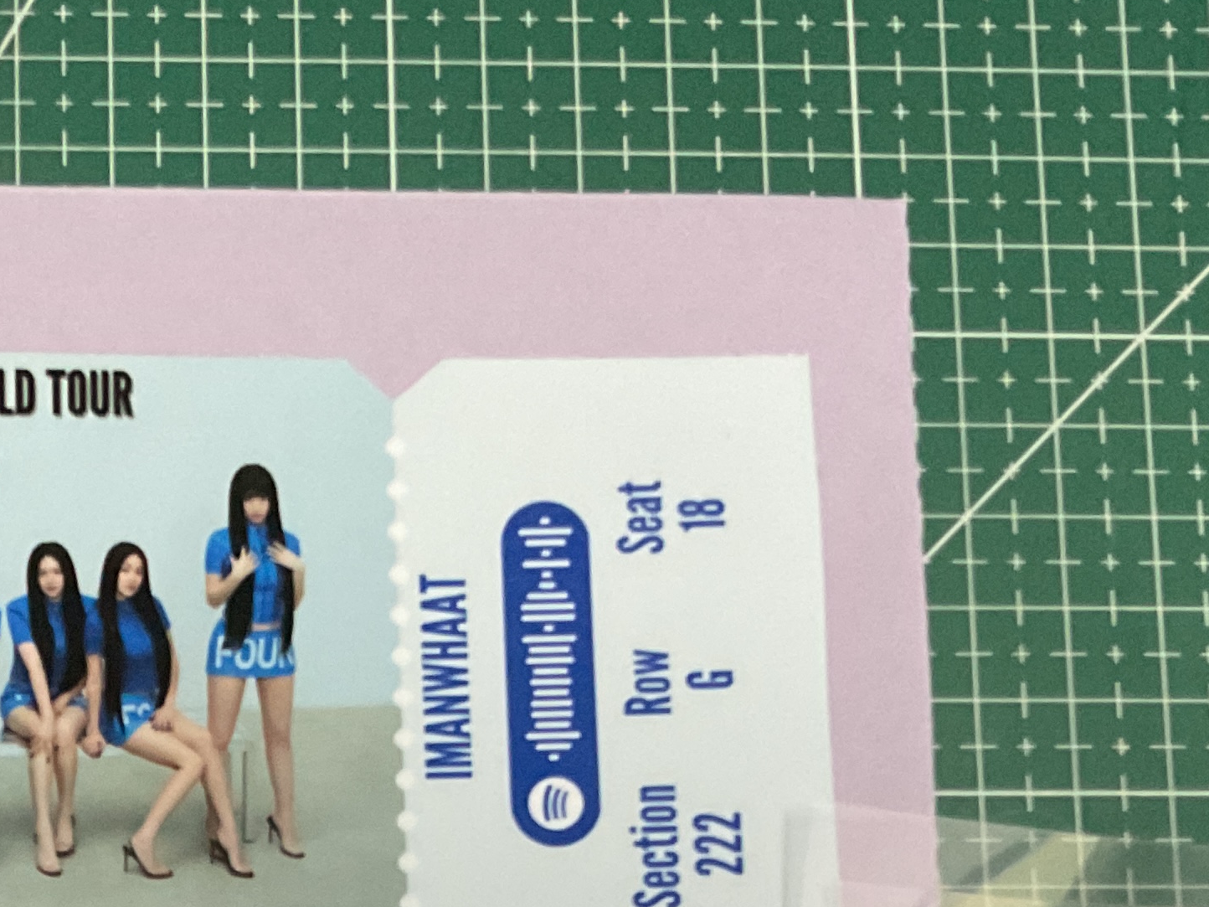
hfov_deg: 23.2
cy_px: 1217
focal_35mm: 81
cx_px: 30
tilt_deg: -83.0
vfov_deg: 17.0
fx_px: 2829
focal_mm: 3
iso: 250
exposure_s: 1/25
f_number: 1.8
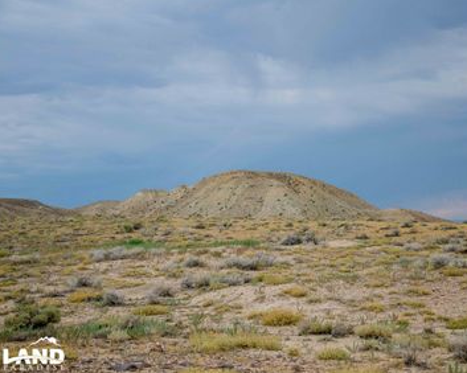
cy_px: 187
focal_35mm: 86
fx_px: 1188
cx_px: 282
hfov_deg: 22.2
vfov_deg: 17.8
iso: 100
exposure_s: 1/320
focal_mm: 50
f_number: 5.6
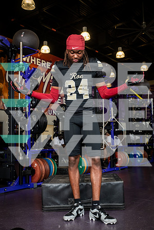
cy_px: 115
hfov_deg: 33.4
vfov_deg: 48.5
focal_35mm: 40
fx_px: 257
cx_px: 77
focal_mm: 40
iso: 500
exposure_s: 1/250
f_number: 5.6
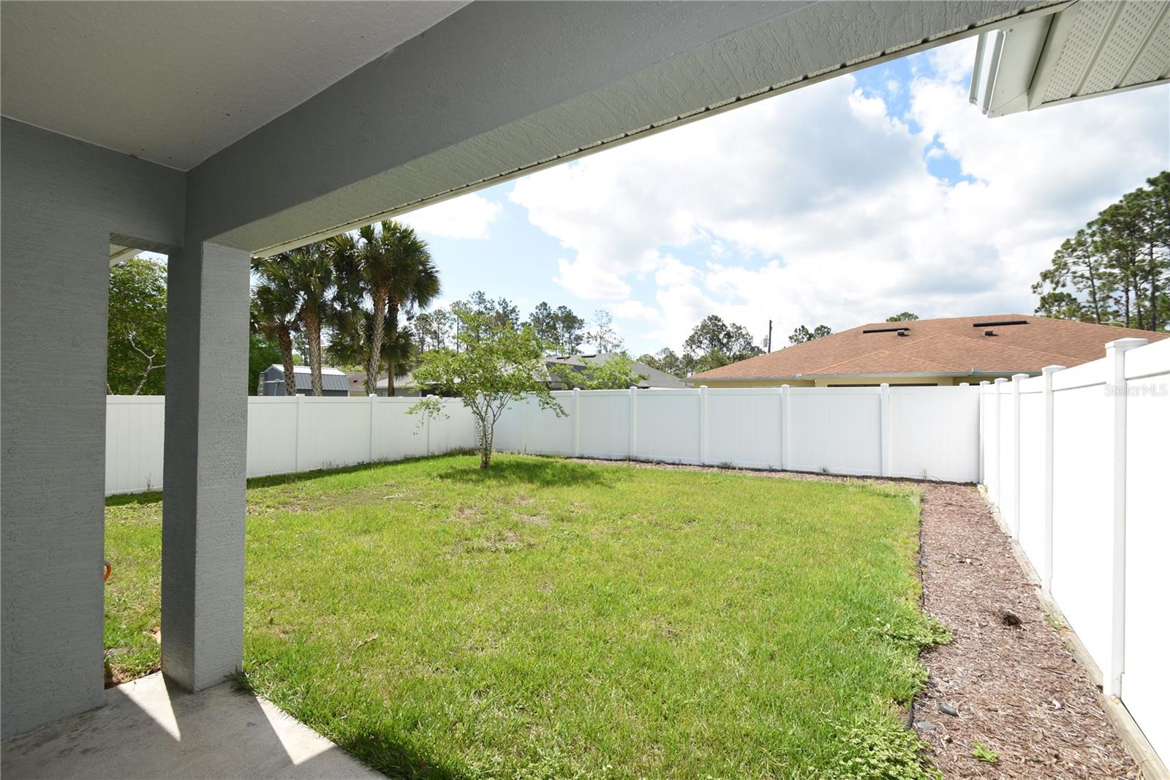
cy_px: 390
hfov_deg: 100.4
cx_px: 585
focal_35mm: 15
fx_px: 487
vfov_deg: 77.3
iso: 100
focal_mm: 10
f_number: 7.1
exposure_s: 1/200
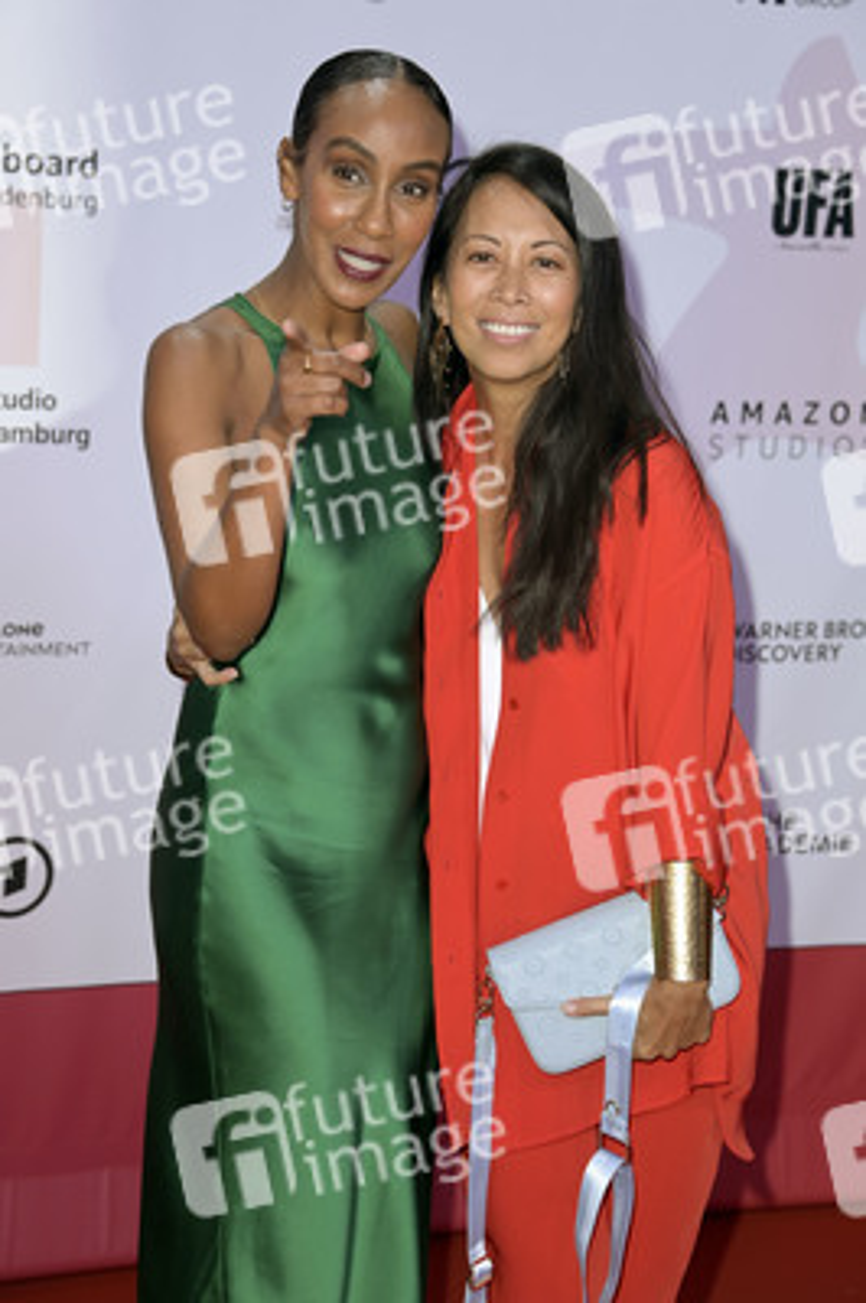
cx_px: 433
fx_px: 3325
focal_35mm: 92
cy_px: 652
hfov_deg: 14.8
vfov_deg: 22.2
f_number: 5.6
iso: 400
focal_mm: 92
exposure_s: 1/250
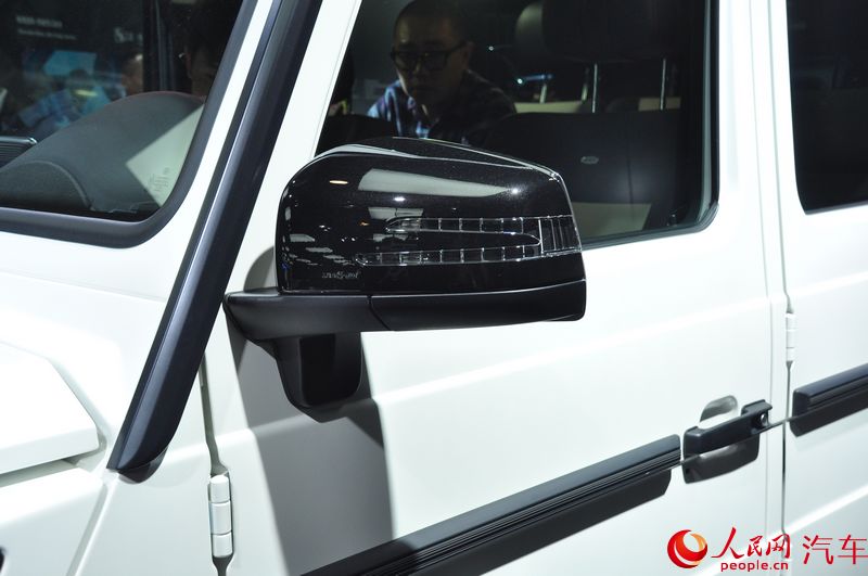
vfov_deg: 28.0
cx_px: 434
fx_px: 1156
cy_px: 288
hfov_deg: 41.2
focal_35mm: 48
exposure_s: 1/100
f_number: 6.3
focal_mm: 32
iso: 640
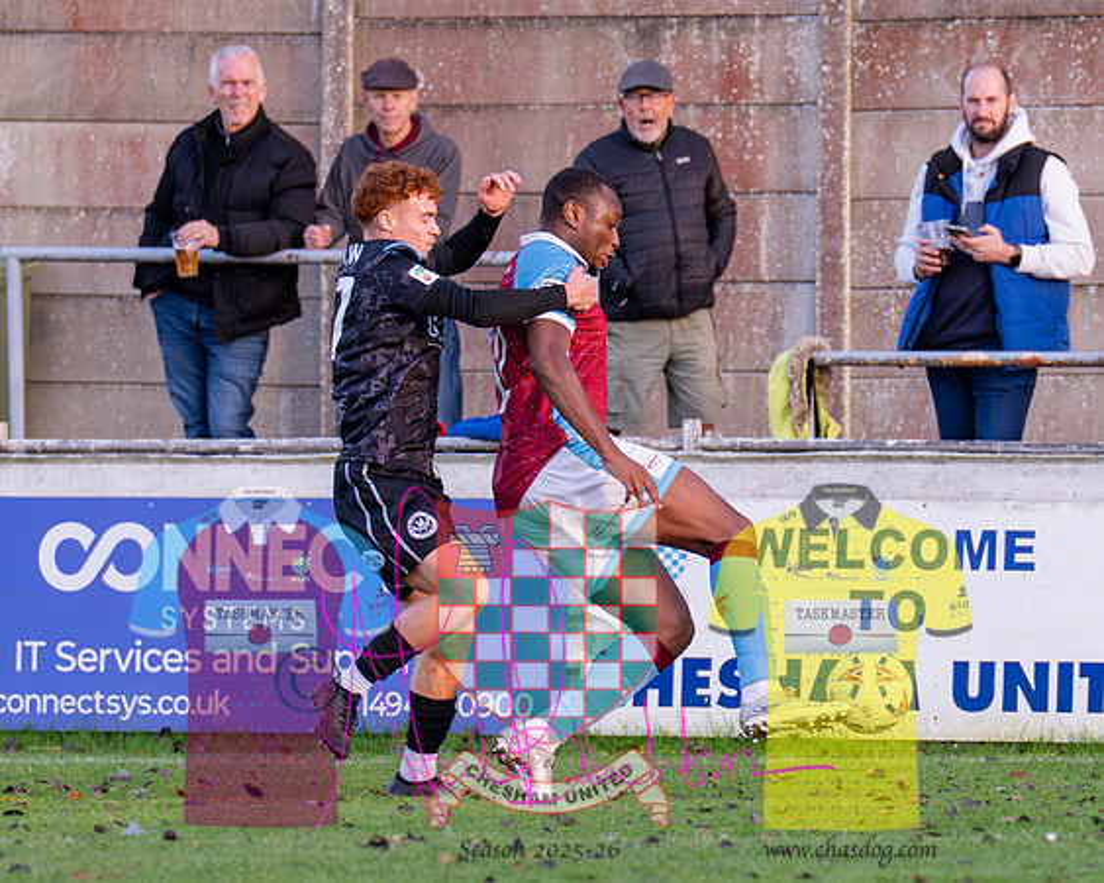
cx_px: 745
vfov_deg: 2.5
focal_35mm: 622
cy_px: 612
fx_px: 20329
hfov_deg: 3.1
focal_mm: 200
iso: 800
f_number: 4
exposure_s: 1/1250
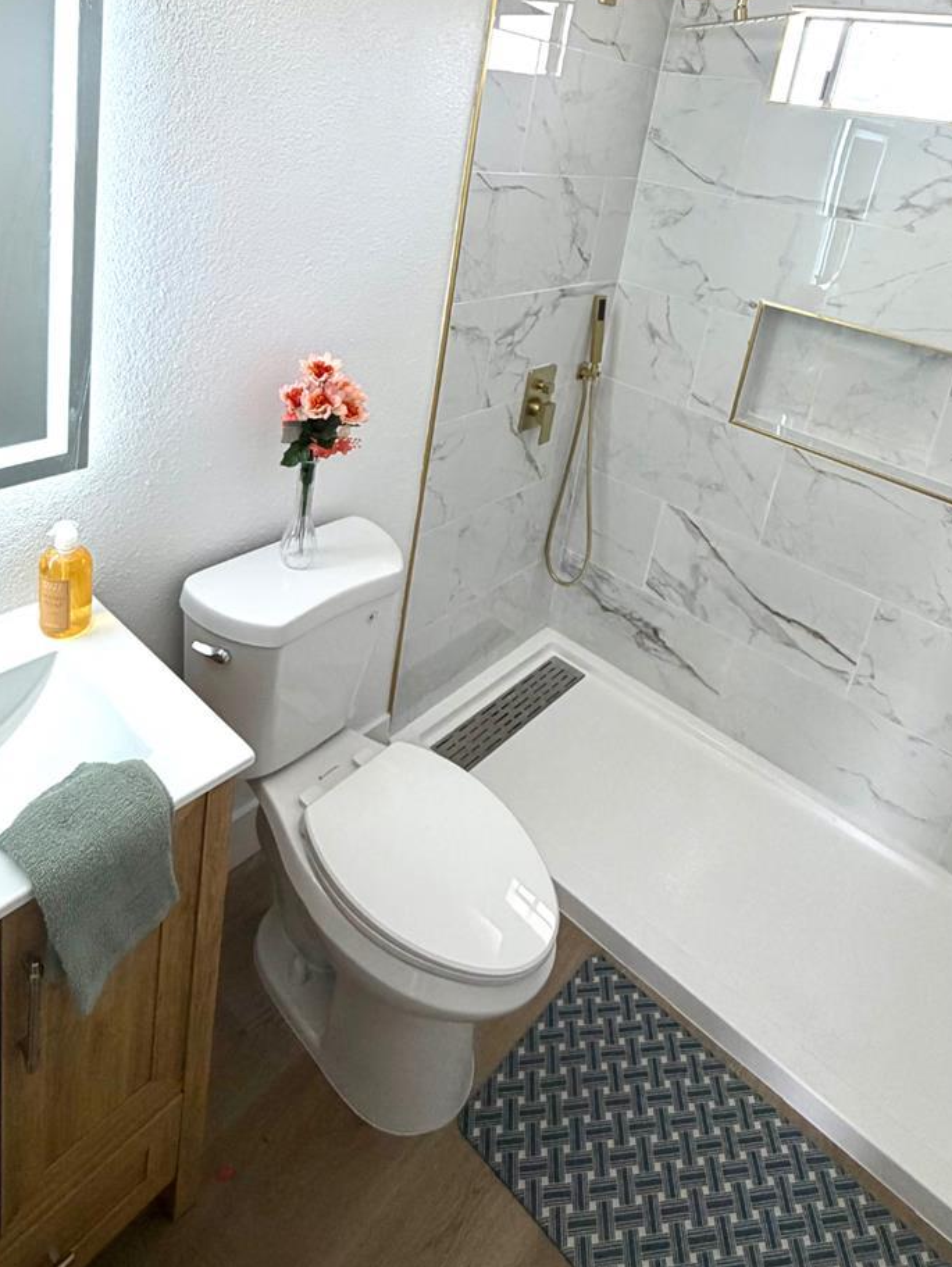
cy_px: 336
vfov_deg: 69.6
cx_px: 440
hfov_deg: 58.9
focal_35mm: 23
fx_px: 843
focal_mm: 2.22
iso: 80
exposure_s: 1/120
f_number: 2.2
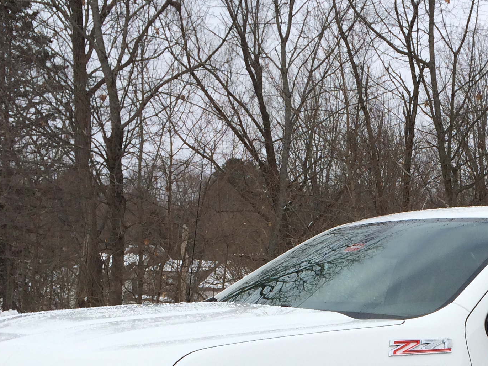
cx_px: 440
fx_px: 973
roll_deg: -2.6
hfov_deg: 27.2
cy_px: 420
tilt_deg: -11.3
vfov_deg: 20.2
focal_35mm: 69
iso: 32
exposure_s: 1/1140
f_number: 2.2
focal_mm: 4.15
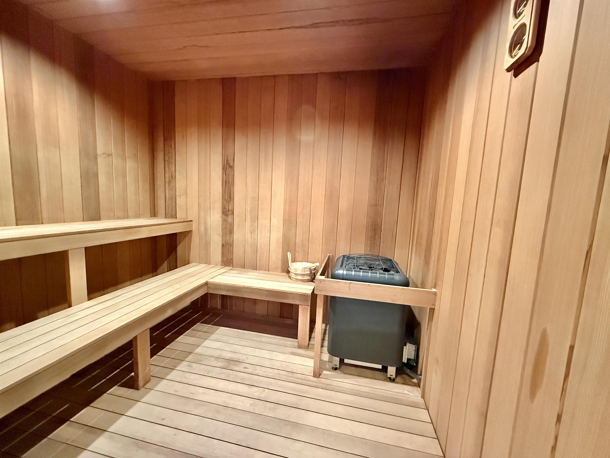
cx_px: 305
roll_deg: -2.7
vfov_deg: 85.7
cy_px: 229
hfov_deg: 102.1
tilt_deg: -6.0
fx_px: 247
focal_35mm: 14
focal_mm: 2.22
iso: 1000
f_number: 2.2
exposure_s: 1/60
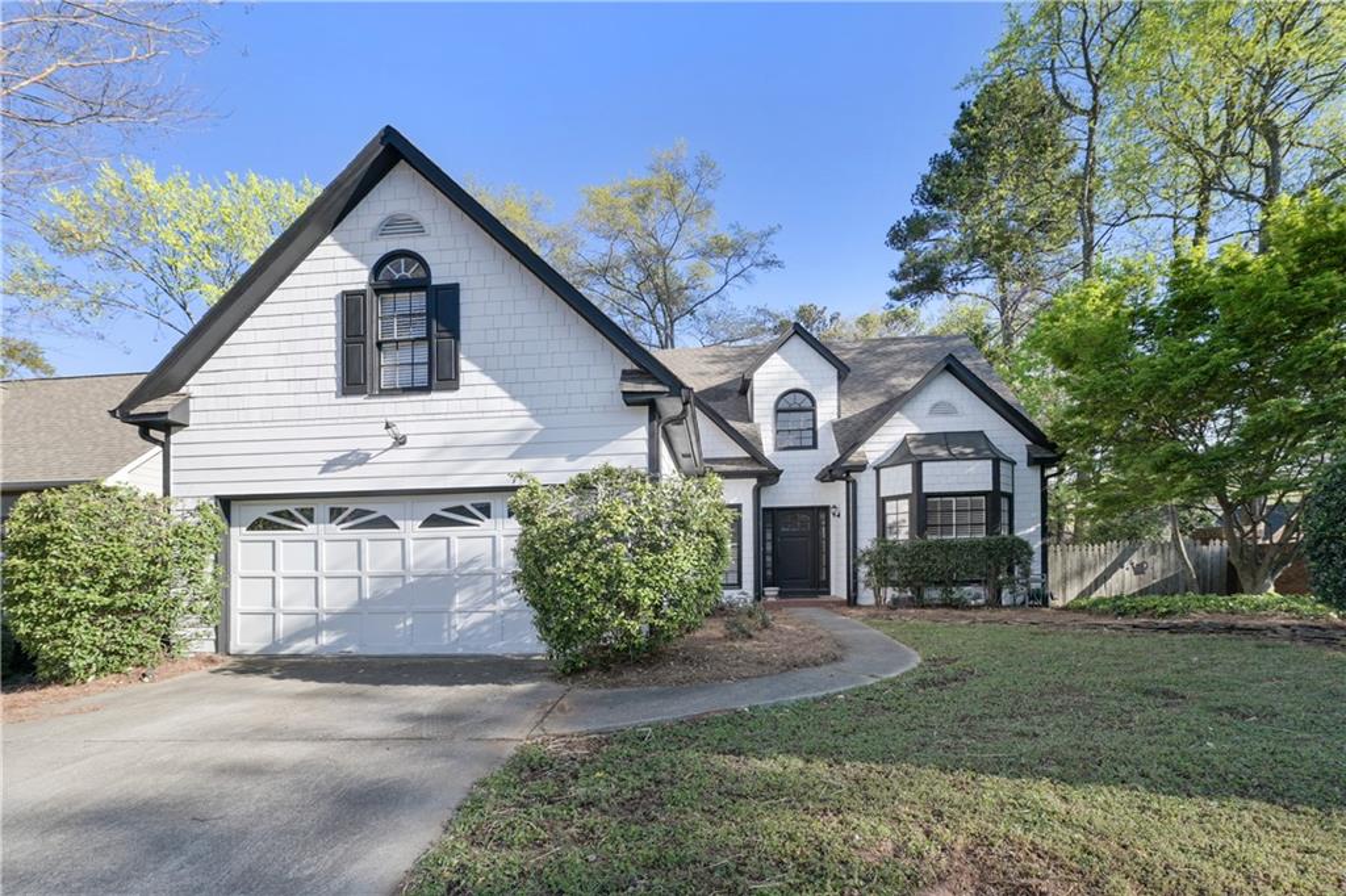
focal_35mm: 14
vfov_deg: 81.2
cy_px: 448
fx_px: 523
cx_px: 673
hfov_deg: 104.3
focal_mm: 14
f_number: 8
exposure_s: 1/200
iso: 100
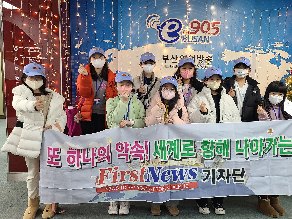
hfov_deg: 56.6
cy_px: 108
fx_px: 270
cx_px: 165
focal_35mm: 32
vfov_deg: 44.2
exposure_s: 1/60
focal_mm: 5.4
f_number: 1.8
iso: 160
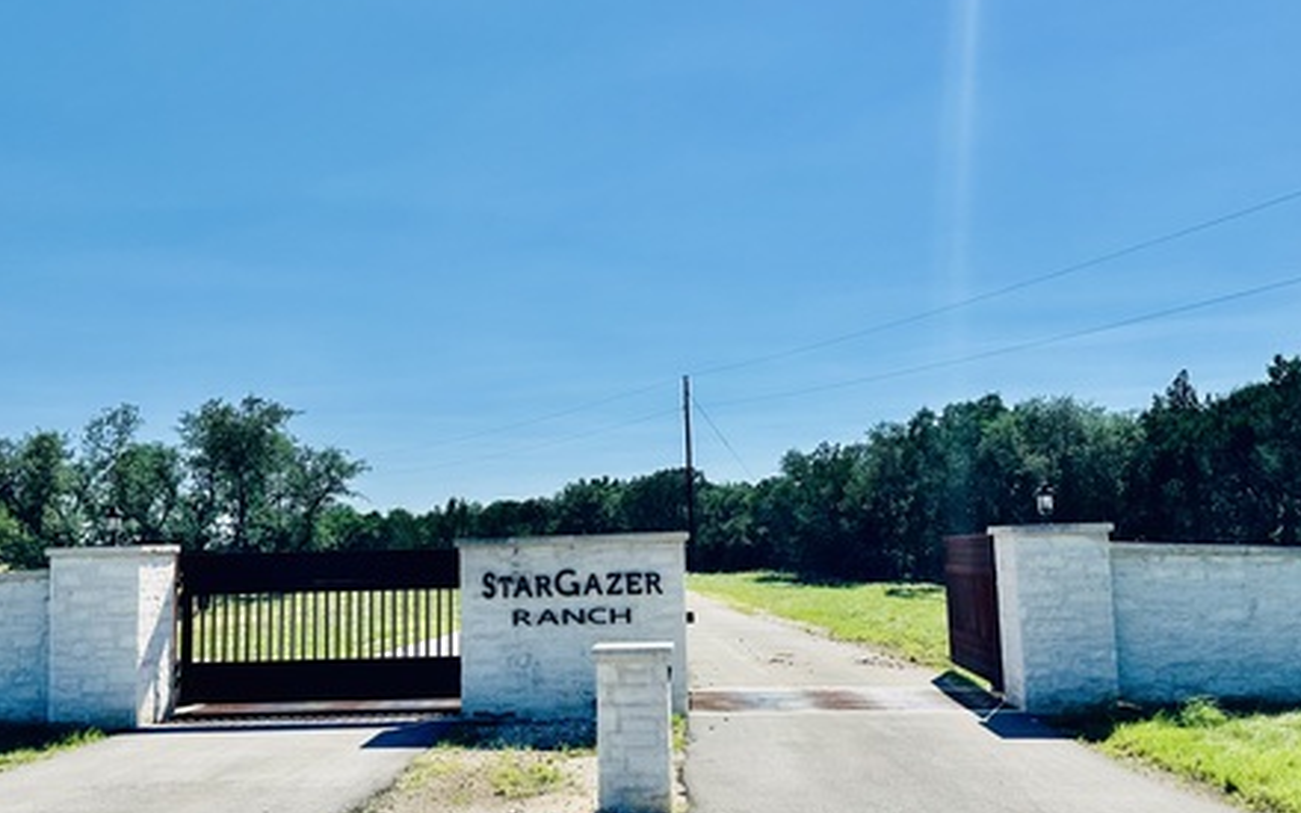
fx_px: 1312
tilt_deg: +5.8
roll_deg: +1.9
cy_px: 426
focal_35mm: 37
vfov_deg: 34.4
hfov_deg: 52.7
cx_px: 603
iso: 80
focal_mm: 6.86
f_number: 1.78
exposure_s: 1/8197
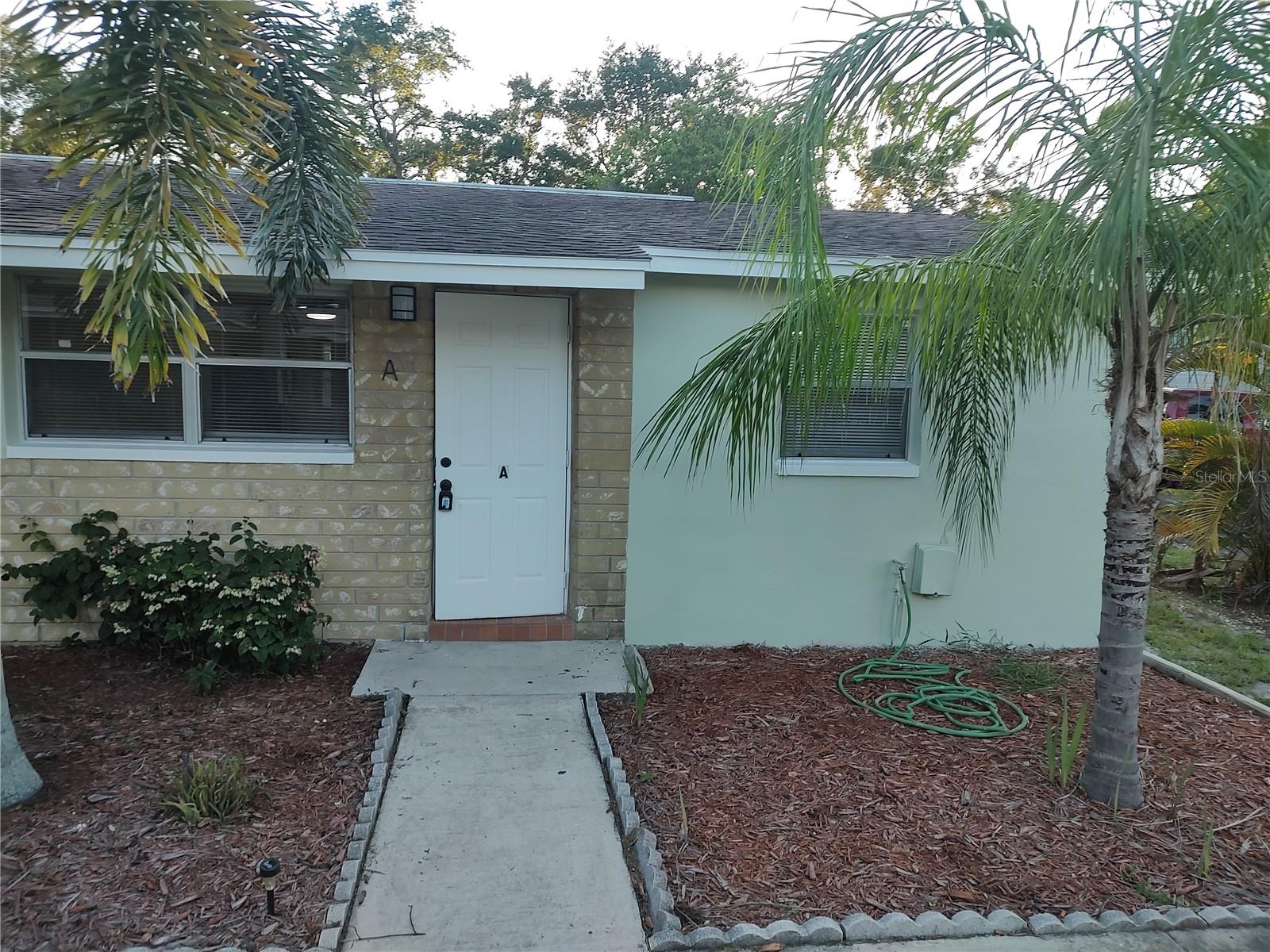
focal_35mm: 24
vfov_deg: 56.8
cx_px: 635
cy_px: 476
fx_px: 881
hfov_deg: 71.6
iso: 131
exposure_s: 1/120
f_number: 1.9
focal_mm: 5.88
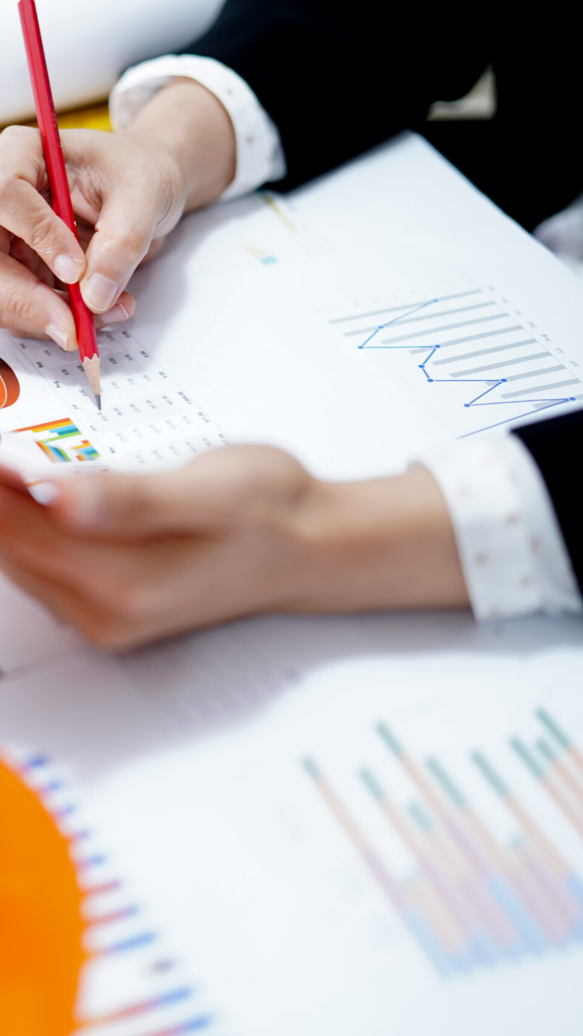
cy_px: 519
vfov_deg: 26.8
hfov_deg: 14.9
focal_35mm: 79
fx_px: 2170
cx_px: -75
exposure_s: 1/60
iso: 400
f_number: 1.4
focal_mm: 50
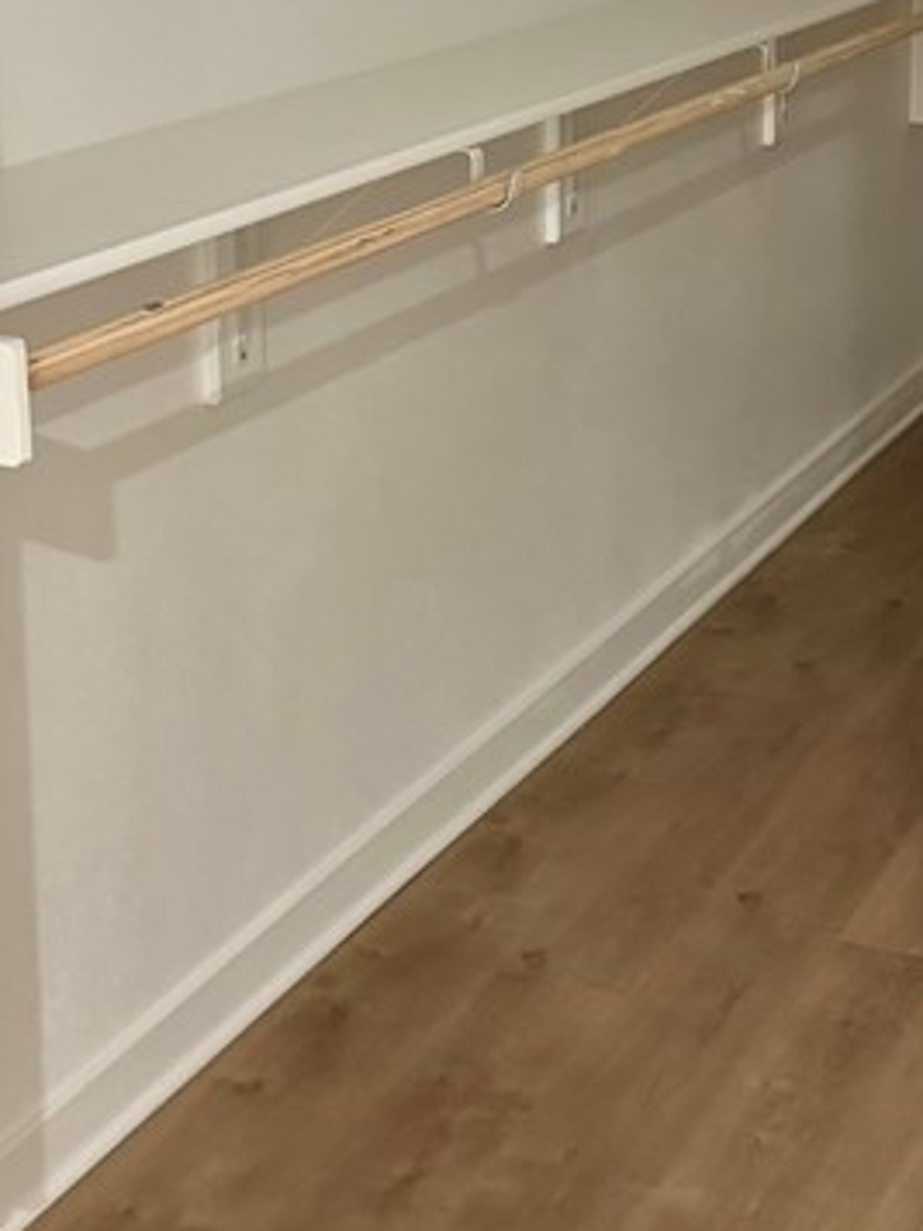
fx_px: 2453
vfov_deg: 27.5
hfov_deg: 21.3
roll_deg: -0.4
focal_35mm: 69
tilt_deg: -12.8
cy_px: 225
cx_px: 550
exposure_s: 1/40
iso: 800
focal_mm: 6.76
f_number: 1.78
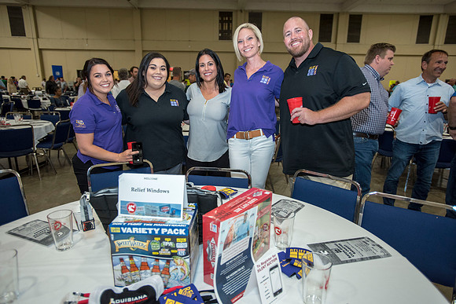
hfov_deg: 73.7
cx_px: 228
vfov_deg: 53.2
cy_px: 152
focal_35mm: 24
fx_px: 304
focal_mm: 24
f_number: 2.8
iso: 1250
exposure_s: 1/160
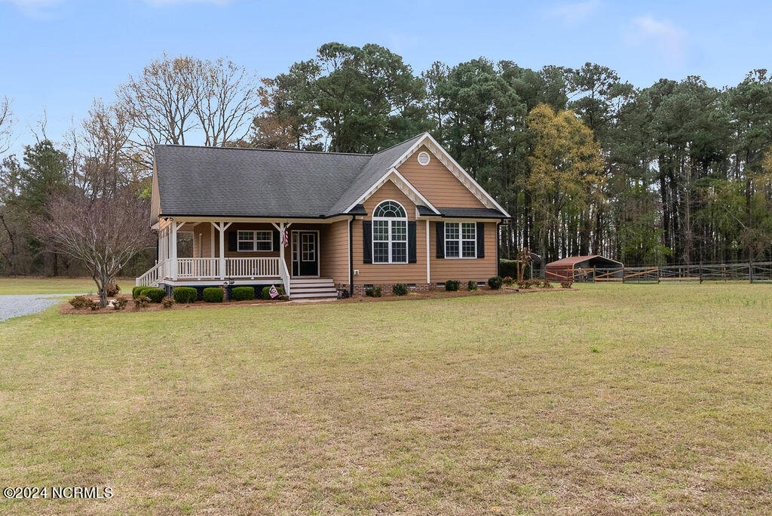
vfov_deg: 41.2
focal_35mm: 32
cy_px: 258
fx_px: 687
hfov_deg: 58.7
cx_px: 386
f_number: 7.1
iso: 100
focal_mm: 32
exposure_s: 1/640
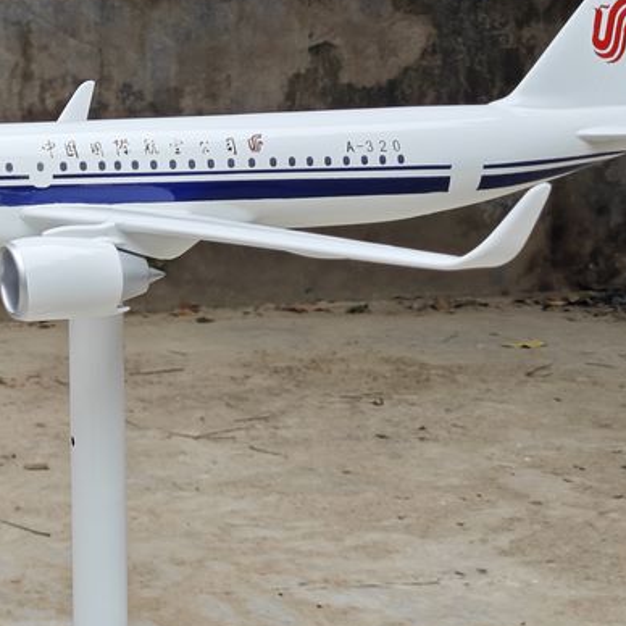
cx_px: -79
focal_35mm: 119
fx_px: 2435
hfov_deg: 14.3
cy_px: 105
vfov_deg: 14.5
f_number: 1.9
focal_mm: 8.7
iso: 50
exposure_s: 1/594
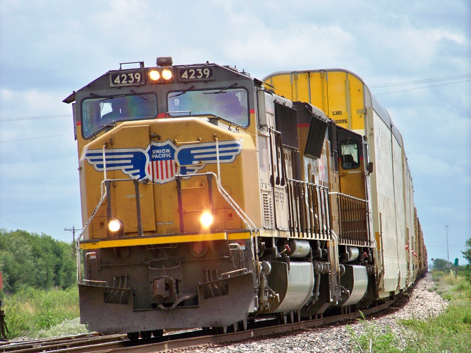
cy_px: 176
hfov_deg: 5.0
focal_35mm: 396
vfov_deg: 3.8
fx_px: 5388
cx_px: 236
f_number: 4.8
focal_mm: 70.2
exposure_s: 1/1000
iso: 250
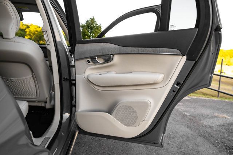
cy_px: 78
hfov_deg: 73.7
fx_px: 155
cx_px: 116
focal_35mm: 24
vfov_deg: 53.2
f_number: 5
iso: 640
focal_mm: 24
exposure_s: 1/320
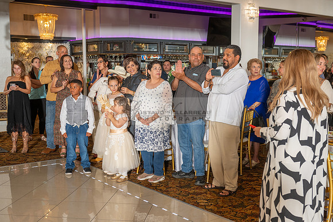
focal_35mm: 45
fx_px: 416
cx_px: 166
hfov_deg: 43.6
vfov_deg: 29.9
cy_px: 111
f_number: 4.5
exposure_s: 1/200
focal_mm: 45
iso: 500
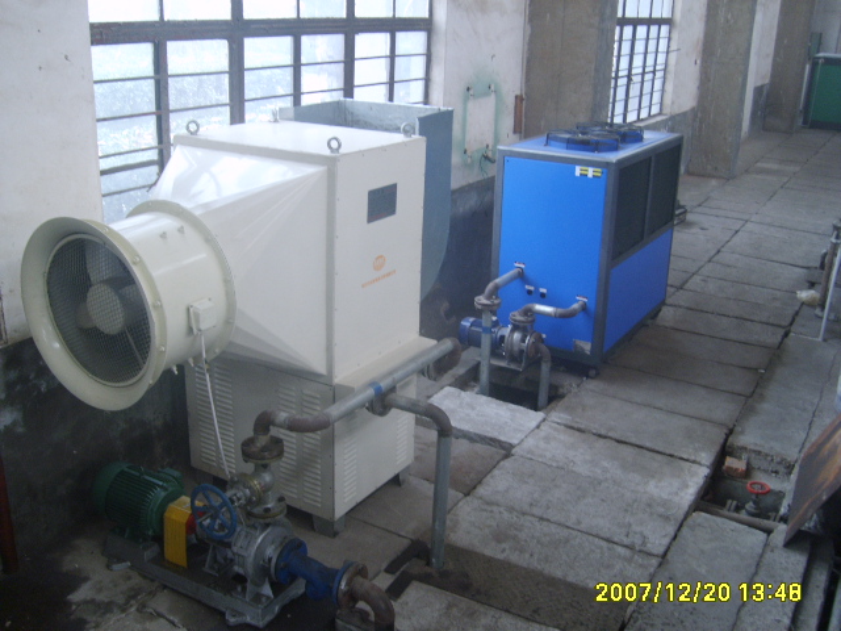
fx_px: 850
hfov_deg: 52.6
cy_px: 316
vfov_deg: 40.7
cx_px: 420
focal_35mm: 35
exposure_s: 1/30
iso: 96
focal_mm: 5.8
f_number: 2.8
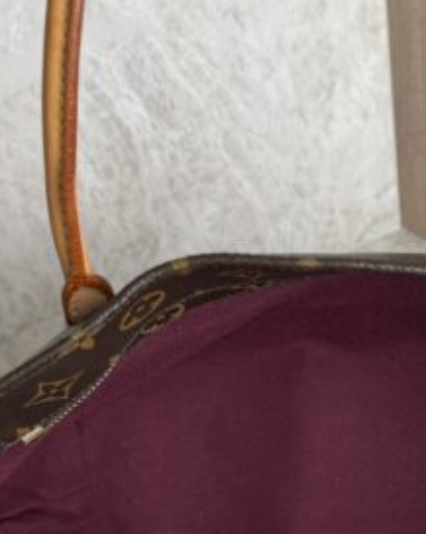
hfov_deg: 21.6
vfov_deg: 26.1
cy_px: 538
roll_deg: +4.9
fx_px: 1089
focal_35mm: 69
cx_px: 381
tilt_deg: -40.5
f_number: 1.78
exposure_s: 1/120
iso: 100
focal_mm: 6.76
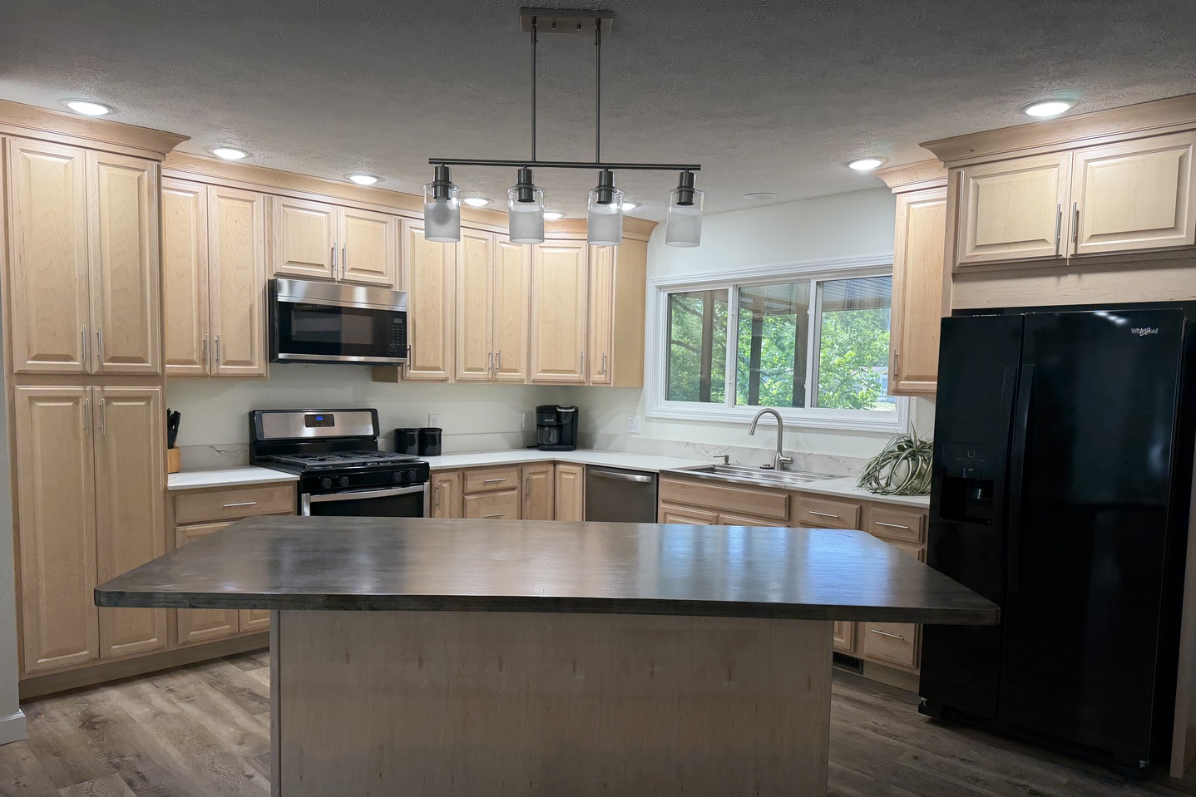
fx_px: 831
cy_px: 437
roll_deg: -1.9
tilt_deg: -5.4
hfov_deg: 71.5
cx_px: 598
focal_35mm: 25
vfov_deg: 51.2
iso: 125
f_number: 1.78
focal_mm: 6.76
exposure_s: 1/120
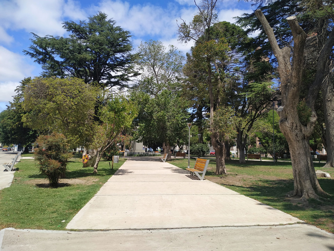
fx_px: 232
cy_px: 126
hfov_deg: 71.6
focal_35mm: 24
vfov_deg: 56.8
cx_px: 167
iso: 100
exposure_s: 1/2197
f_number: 1.9
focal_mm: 3.94
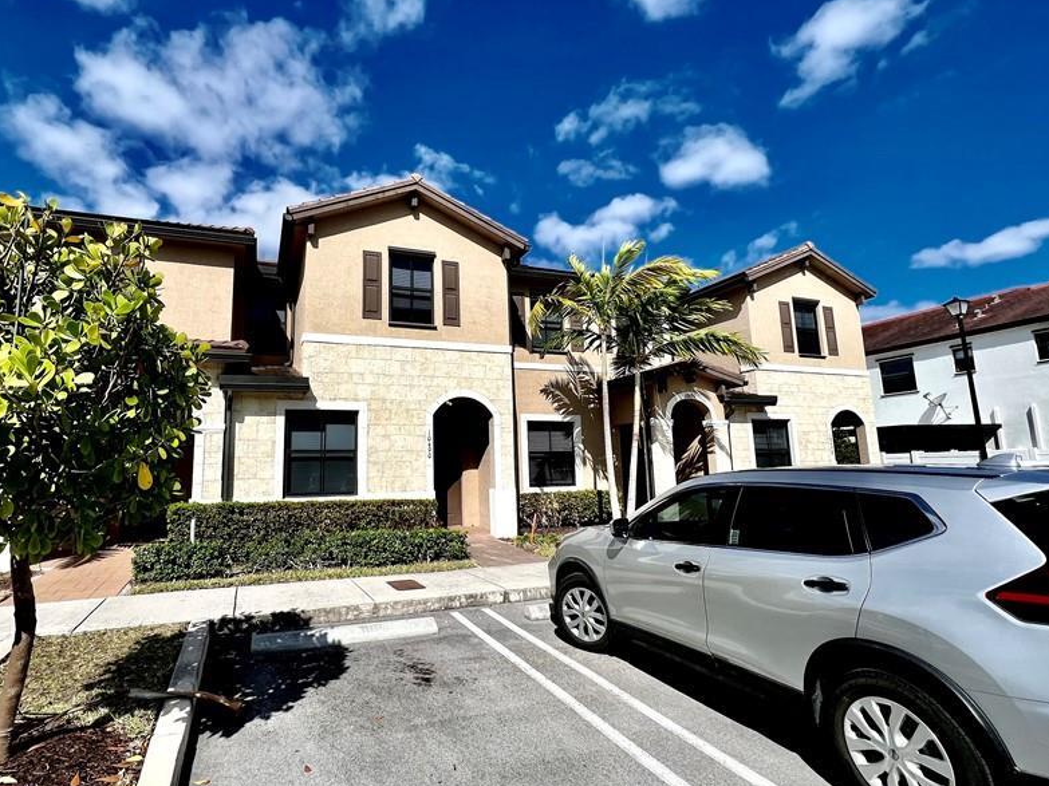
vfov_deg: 74.7
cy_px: 395
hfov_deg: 90.4
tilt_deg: +9.3
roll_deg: -0.7
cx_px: 447
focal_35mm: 17
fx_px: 515
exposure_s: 1/3534
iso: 40
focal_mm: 1.57
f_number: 1.8
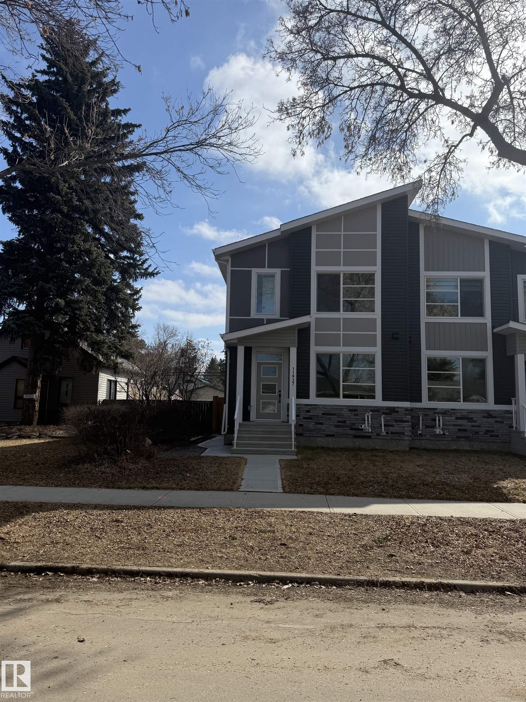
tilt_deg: +7.5
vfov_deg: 71.6
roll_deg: -2.6
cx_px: 263
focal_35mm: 24
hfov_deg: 56.8
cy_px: 351
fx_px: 486
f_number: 1.78
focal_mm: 6.76
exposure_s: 1/9091
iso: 100
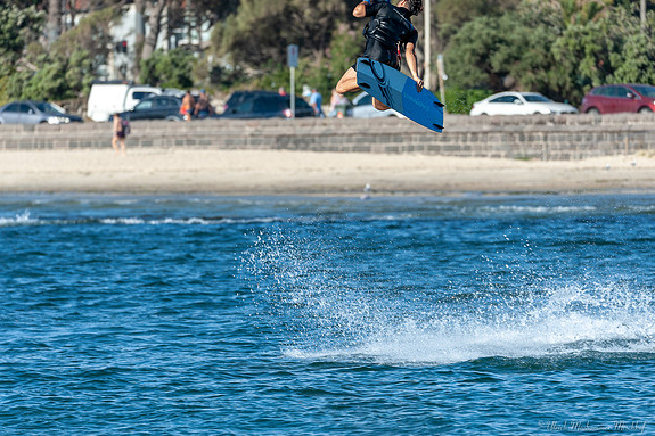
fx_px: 6239
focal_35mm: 343
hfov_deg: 6.0
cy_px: 217
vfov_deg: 4.0
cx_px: 328
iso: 250
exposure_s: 1/1000
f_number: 6
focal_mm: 340
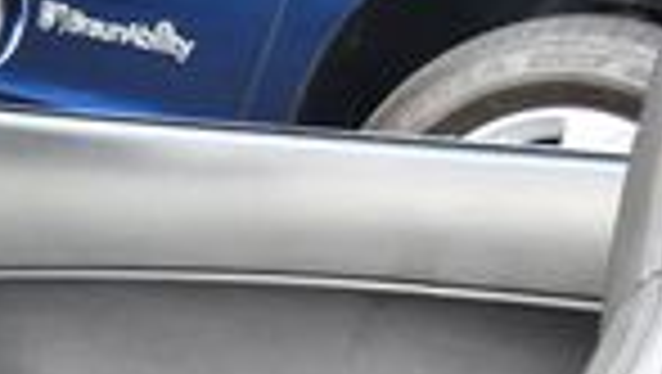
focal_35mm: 164
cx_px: -486
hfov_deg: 12.1
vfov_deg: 7.1
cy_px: 834
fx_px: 2881
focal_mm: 18
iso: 800
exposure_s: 1/200
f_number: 3.5
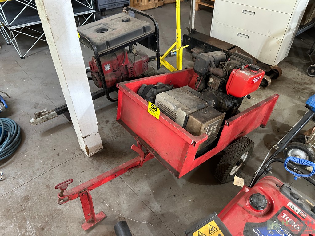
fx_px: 218
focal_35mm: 24
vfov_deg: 56.8
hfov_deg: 71.6
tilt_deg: -42.1
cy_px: 118
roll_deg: -2.1
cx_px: 158
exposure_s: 1/40
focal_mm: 6.86
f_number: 1.78
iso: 800
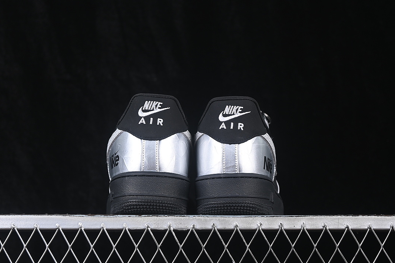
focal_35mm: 76
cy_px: 132
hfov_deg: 26.6
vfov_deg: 18.0
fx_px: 834
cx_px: 196
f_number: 6.3
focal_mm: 50
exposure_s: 1/60
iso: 160
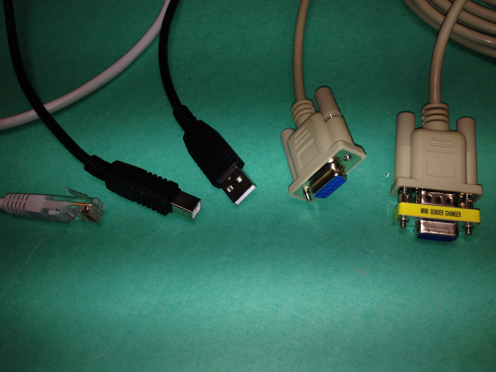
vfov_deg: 39.7
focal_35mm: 36
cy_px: 185
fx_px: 516
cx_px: 247
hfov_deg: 51.4
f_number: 2.4
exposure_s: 1/98
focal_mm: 4.28
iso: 50
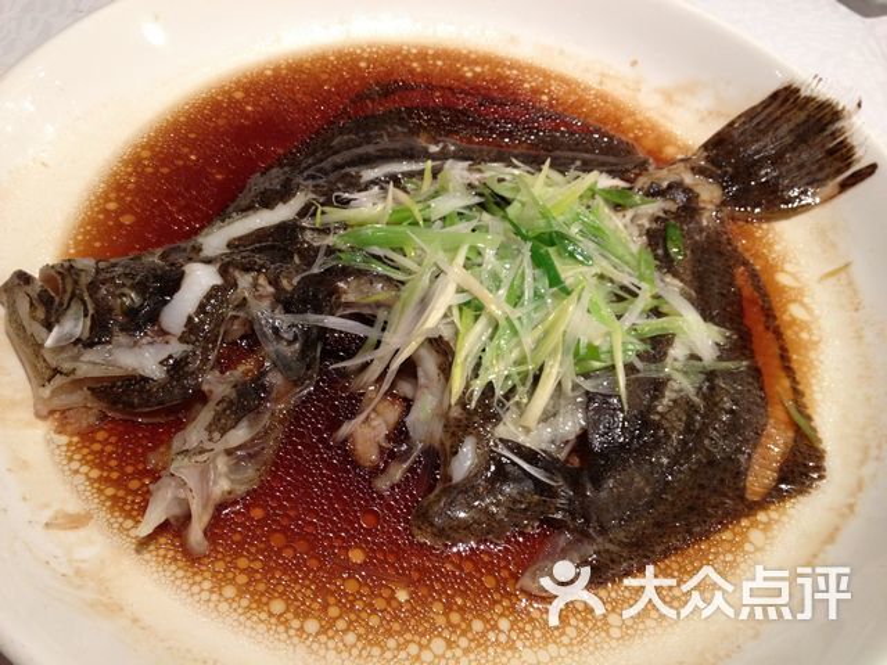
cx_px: 444
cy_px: 332
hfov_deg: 52.6
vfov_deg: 40.7
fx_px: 897
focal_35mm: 35
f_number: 2.4
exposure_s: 1/20
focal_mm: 4.28
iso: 125
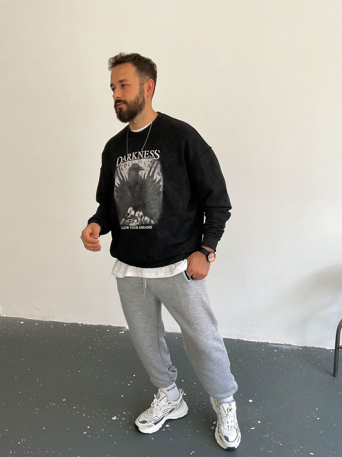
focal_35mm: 29
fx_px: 382
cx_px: 171
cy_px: 228
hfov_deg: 48.2
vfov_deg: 61.7
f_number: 1.8
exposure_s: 1/120
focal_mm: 3
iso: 50
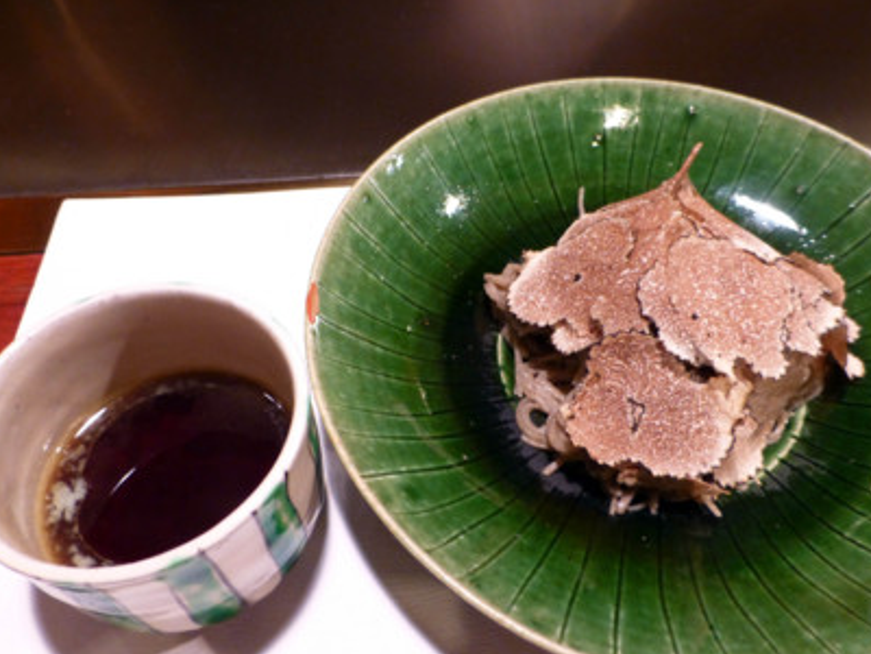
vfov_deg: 51.3
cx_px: 466
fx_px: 679
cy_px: 344
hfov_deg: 65.2
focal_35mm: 27
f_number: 3.3
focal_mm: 4.3
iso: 400
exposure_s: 1/8
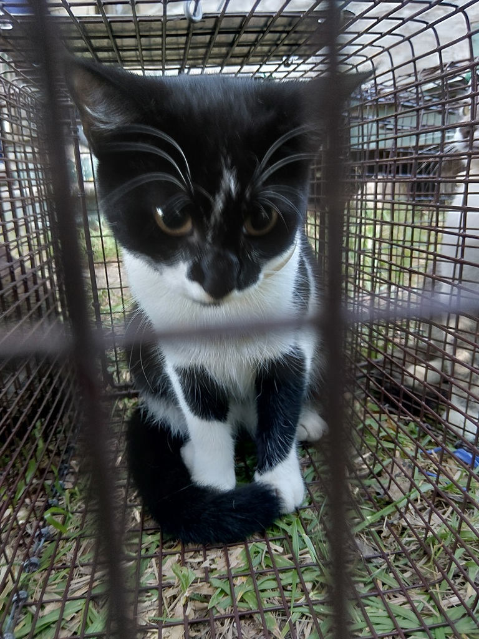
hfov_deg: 53.1
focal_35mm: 26
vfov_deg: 67.3
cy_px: 320
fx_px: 480
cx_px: 240
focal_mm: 3.86
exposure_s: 1/60
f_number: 1.8
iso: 125
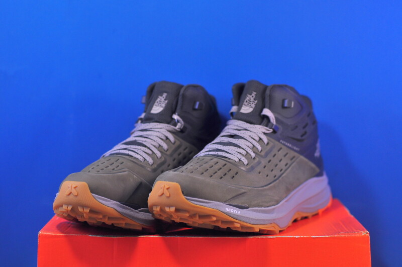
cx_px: 201
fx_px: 836
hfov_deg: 27.0
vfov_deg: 18.1
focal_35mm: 75
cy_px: 134
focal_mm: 50
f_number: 2.8
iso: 250
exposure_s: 1/320
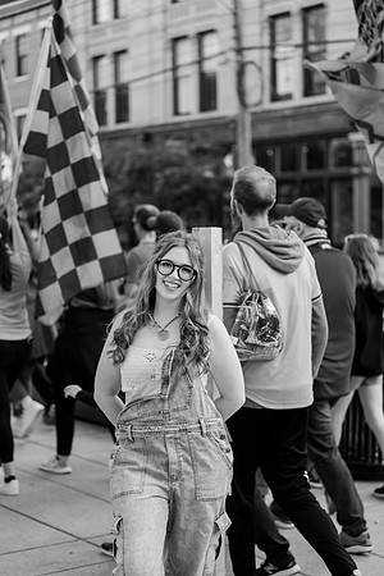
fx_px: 1120
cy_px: 288
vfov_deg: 28.8
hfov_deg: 19.5
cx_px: 192
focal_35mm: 70
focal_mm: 70
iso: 320
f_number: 2.8
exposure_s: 1/500
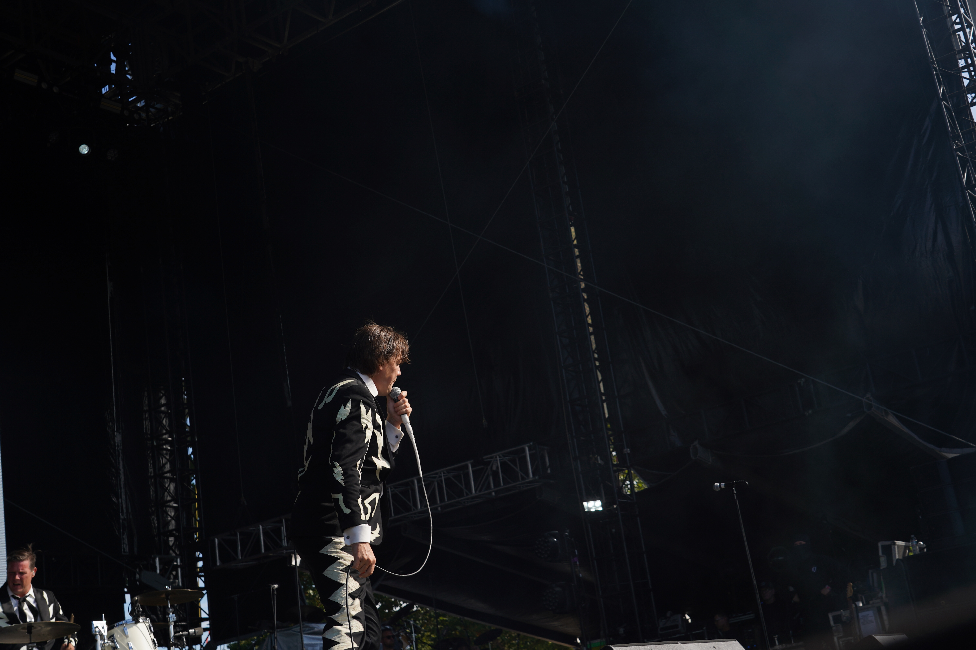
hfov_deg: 41.1
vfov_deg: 28.1
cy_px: 325
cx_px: 488
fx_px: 1301
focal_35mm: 48
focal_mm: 48
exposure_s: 1/250
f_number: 8
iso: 100
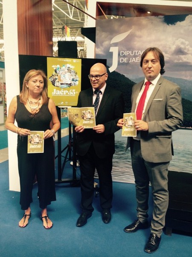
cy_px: 128
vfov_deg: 55.4
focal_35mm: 33
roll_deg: -1.4
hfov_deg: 42.9
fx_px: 244
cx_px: 96
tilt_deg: -9.2
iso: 50
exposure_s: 1/24
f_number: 2.4
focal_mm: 4.12
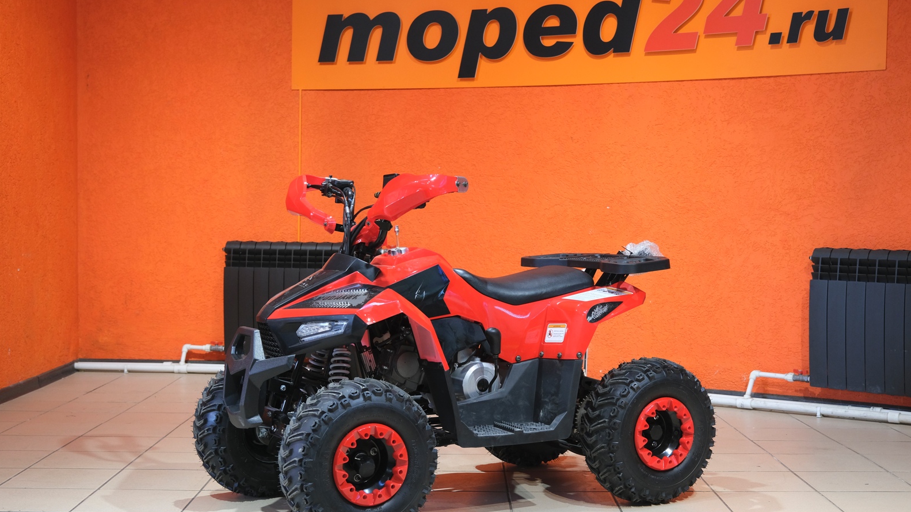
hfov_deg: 38.5
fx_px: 1304
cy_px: 271
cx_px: 453
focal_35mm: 54
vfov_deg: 22.2
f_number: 4
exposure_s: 1/60
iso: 1000
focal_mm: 34.2
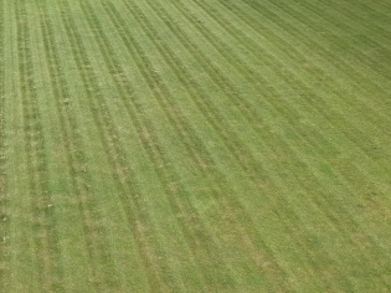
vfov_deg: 27.1
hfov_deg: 33.3
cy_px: 66
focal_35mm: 53
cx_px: 4
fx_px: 598
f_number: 2.6
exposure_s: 1/1000
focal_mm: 4.49
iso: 100
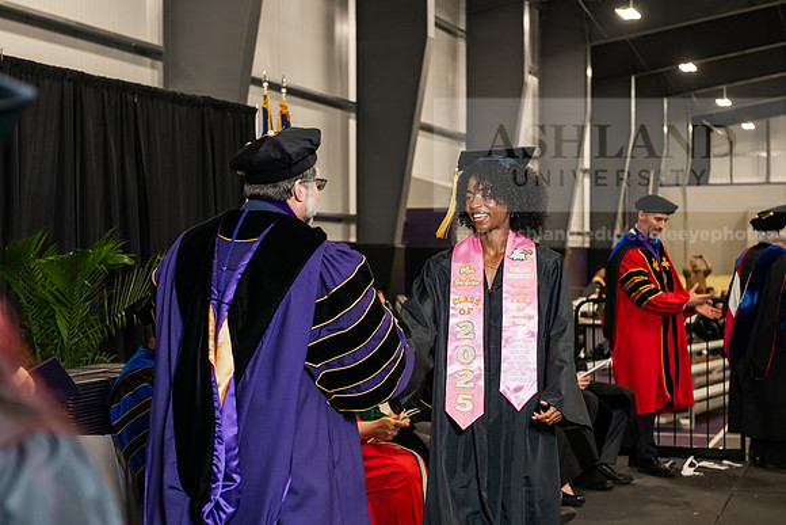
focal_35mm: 66
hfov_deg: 30.5
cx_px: 393
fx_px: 1441
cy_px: 262
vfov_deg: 20.6
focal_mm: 66
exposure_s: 1/200
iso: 2500
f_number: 5
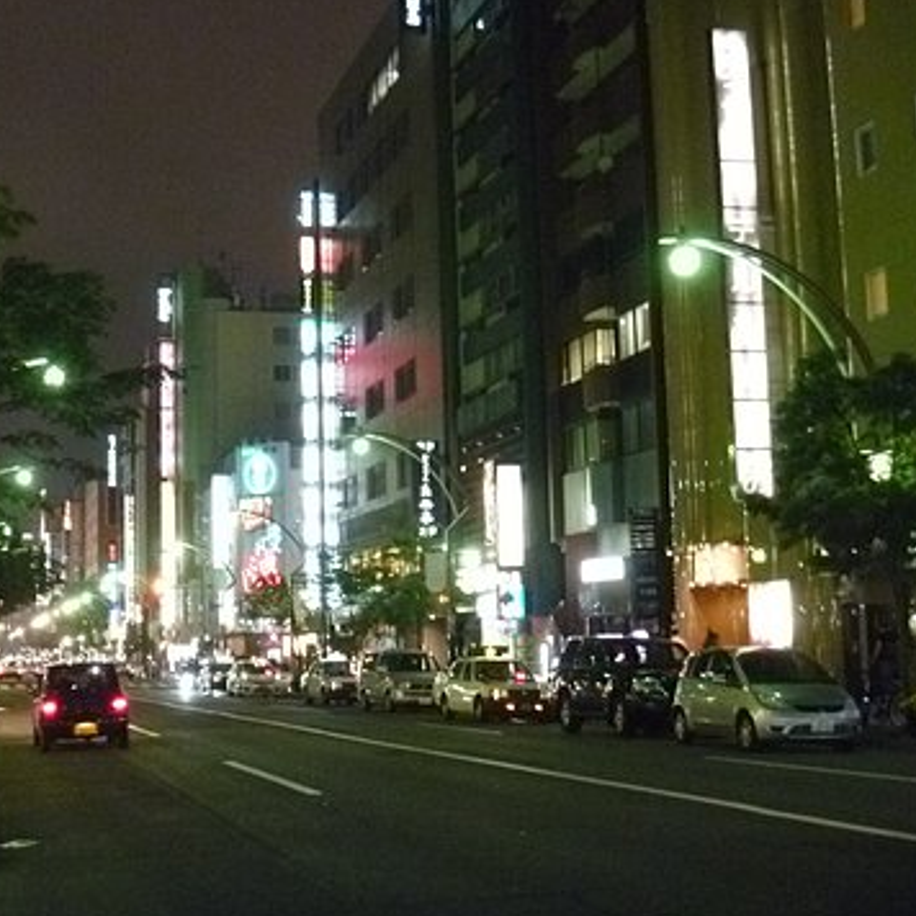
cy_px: 437
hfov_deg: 30.4
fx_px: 1677
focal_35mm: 56
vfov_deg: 30.6
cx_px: 334
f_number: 3.7
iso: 800
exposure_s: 1/10
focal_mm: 7.8
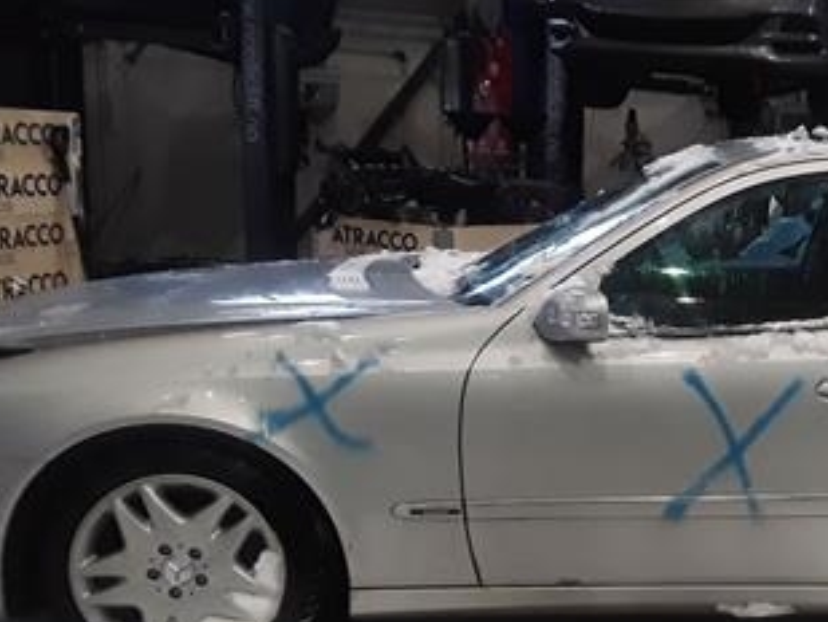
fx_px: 1388
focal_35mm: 58
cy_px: 445
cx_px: 812
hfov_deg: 31.0
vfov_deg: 25.0
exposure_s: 1/50
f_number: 1.9
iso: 200
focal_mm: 2.91
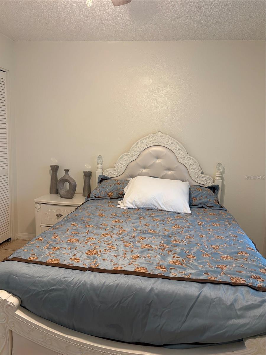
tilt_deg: -9.1
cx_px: 133
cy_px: 178
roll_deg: -2.9
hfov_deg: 53.1
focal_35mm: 26
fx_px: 266
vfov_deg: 67.3
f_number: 1.6
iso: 80
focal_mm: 5.96
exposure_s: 1/60
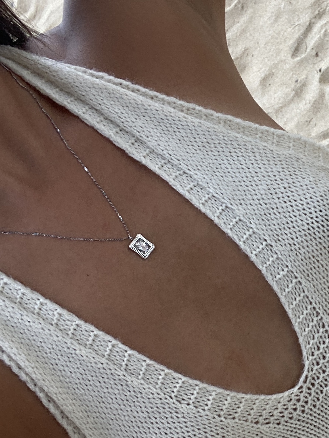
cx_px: 164
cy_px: 219
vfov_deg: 60.0
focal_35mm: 30
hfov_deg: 46.8
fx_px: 380
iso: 25
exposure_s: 1/122
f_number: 2.2
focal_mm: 2.71
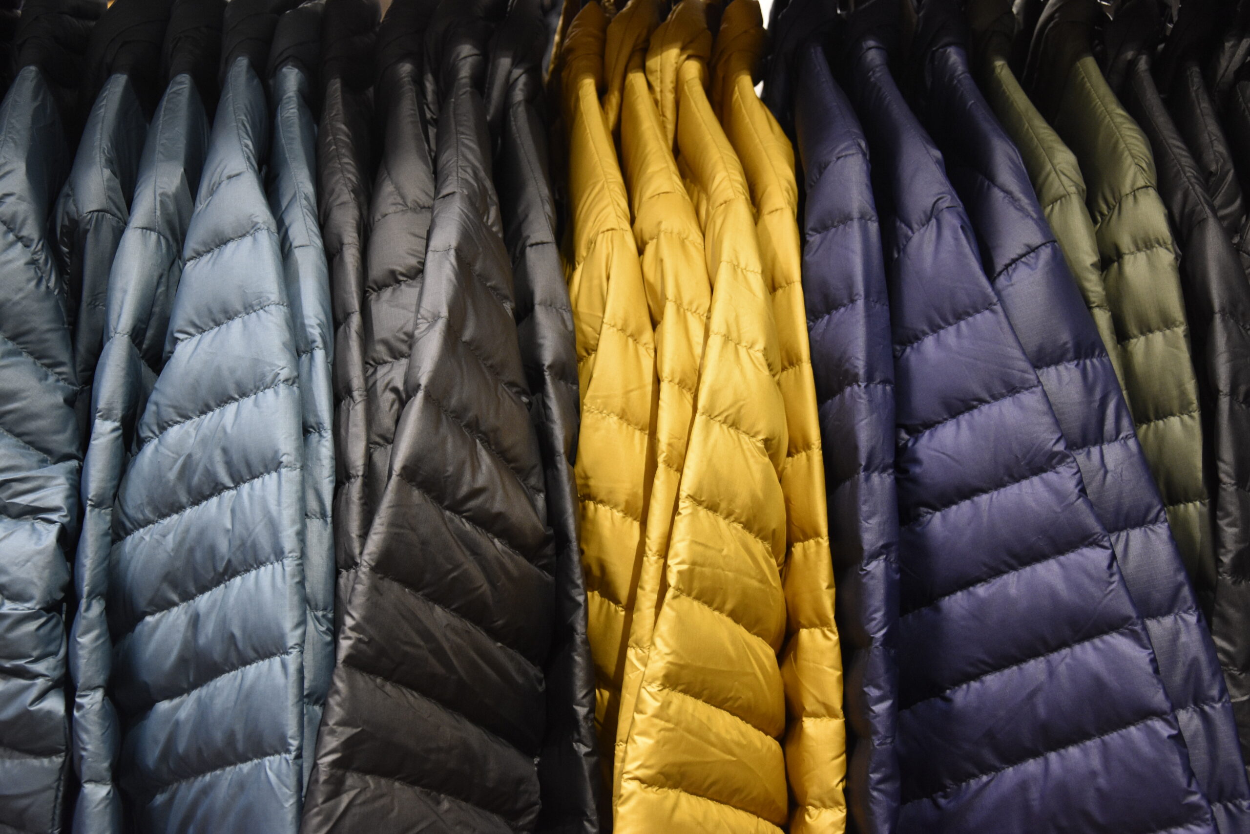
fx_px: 1823
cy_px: 417
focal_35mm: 52
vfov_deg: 25.8
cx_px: 625
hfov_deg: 37.8
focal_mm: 35
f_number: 4.5
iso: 1800
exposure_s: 1/60
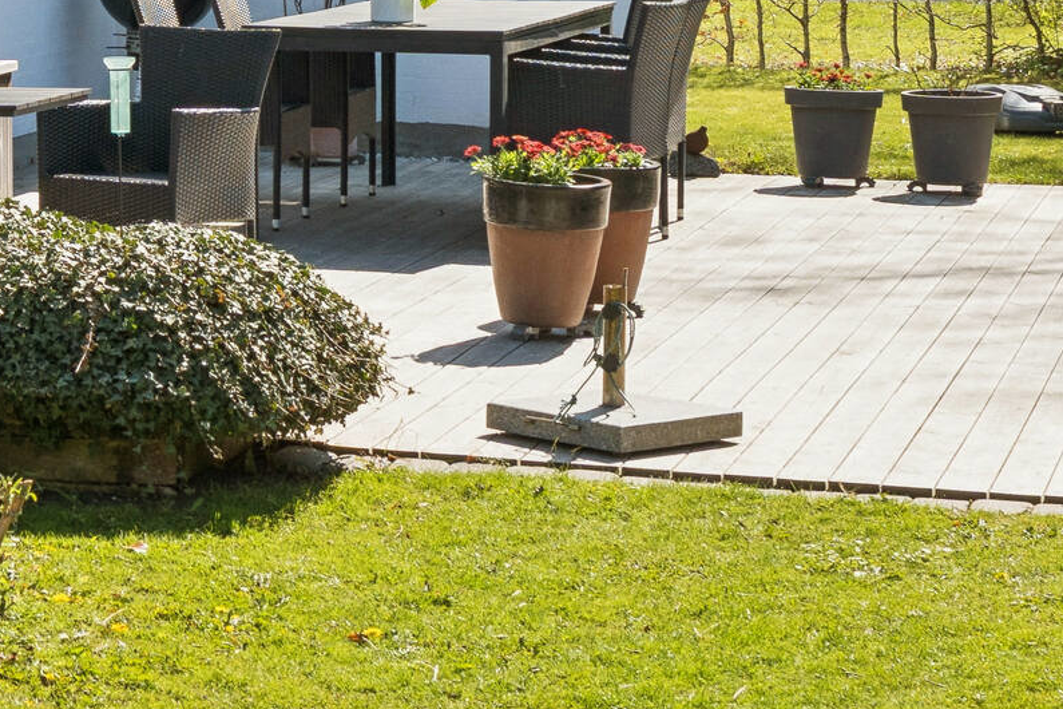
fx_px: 3897
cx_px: -162
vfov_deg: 10.1
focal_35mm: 132
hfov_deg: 15.1
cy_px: -273
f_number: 10
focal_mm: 35
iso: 400
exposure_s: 1/400
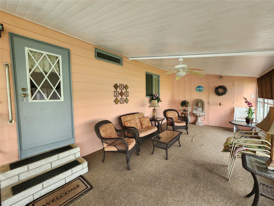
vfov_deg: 89.9
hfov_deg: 106.2
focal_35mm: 13
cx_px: 137
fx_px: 103
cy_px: 103
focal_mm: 2.2
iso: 200
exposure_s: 1/60
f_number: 2.2
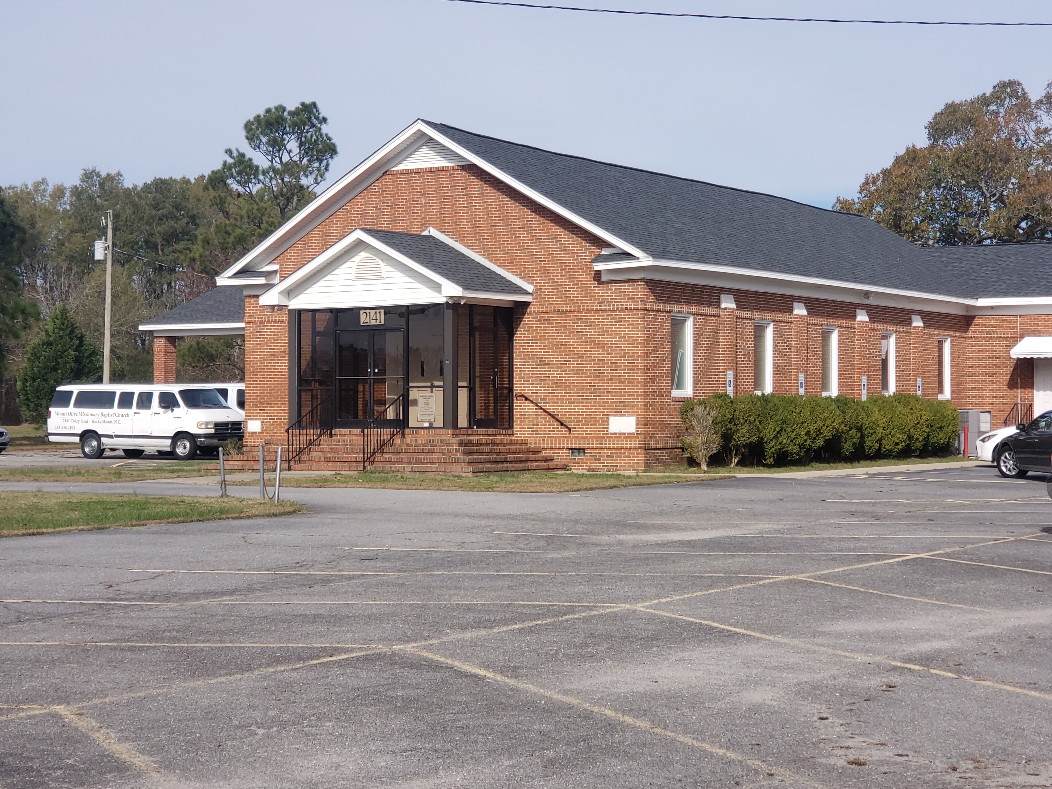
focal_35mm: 52
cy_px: 394
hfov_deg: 36.8
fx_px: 1580
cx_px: 526
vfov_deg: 28.0
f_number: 2.4
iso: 32
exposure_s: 1/814
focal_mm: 6
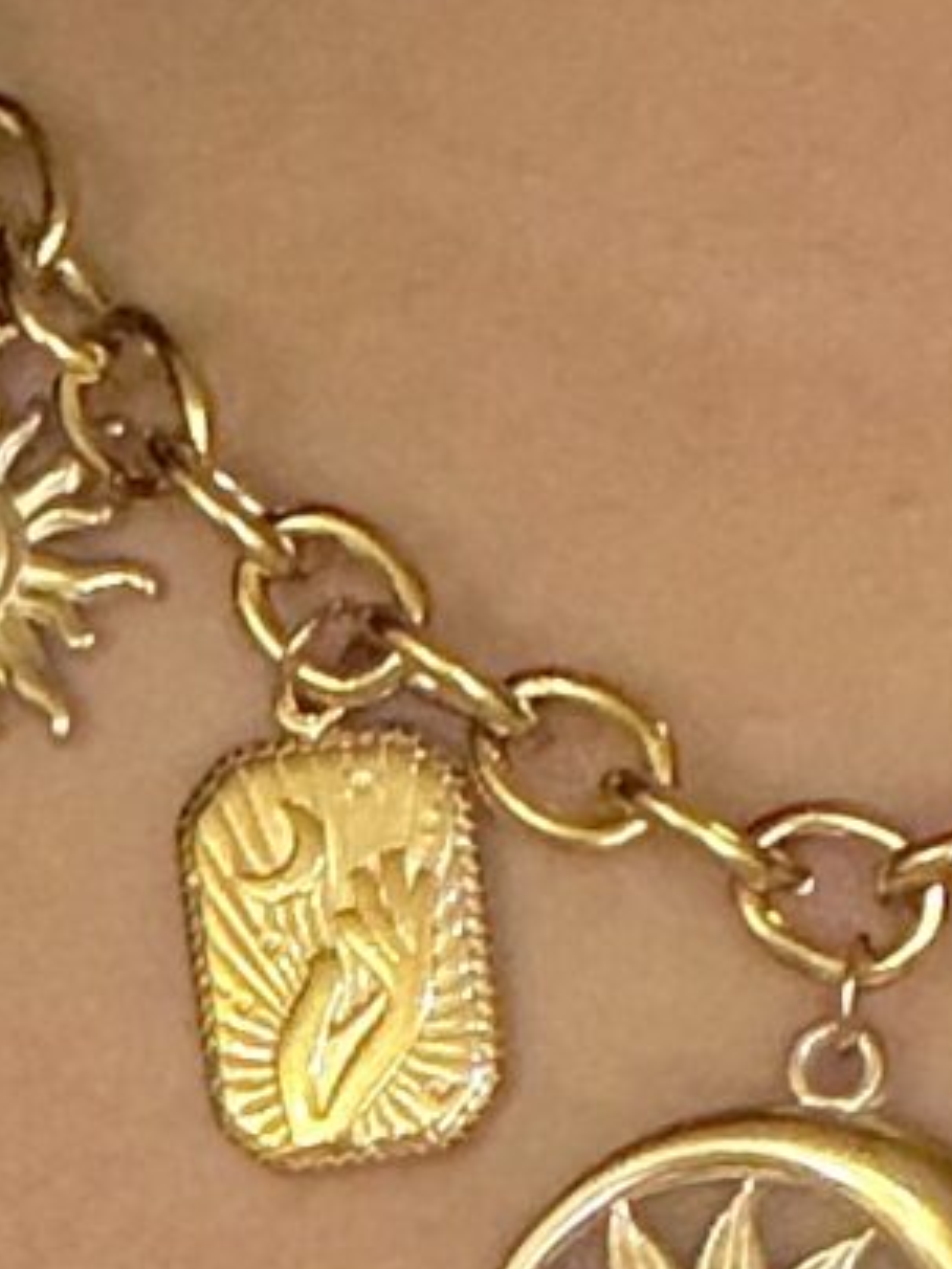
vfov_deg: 10.2
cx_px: 446
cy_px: 1699
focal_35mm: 190
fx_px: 6967
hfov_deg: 7.8
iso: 500
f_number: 1.9
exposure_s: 1/25
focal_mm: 2.71
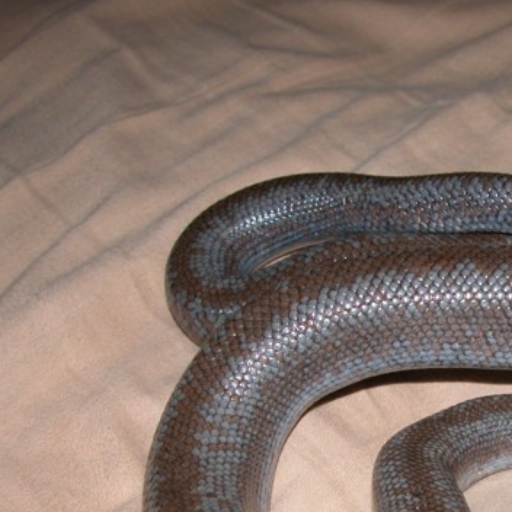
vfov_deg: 25.7
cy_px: 396
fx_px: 1104
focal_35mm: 66
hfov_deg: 25.4
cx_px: 454
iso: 100
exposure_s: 1/60
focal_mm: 8.9
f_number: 2.8
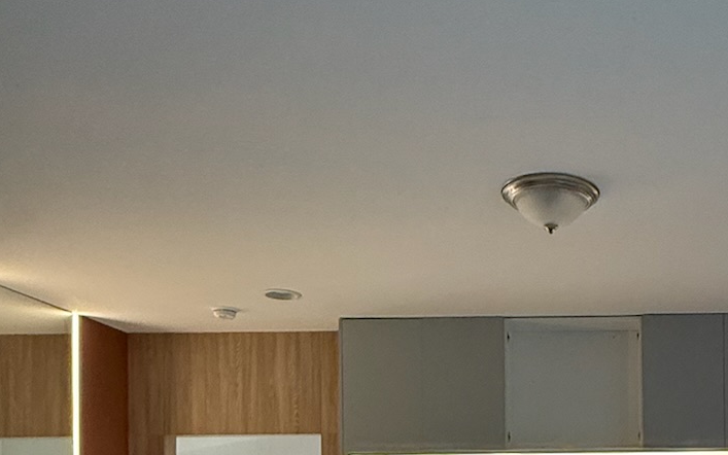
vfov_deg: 27.0
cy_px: 521
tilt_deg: +3.0
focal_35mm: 43
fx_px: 853
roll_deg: +0.9
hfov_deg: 43.6
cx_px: 603
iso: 320
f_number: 2.2
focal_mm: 2.22
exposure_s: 1/83
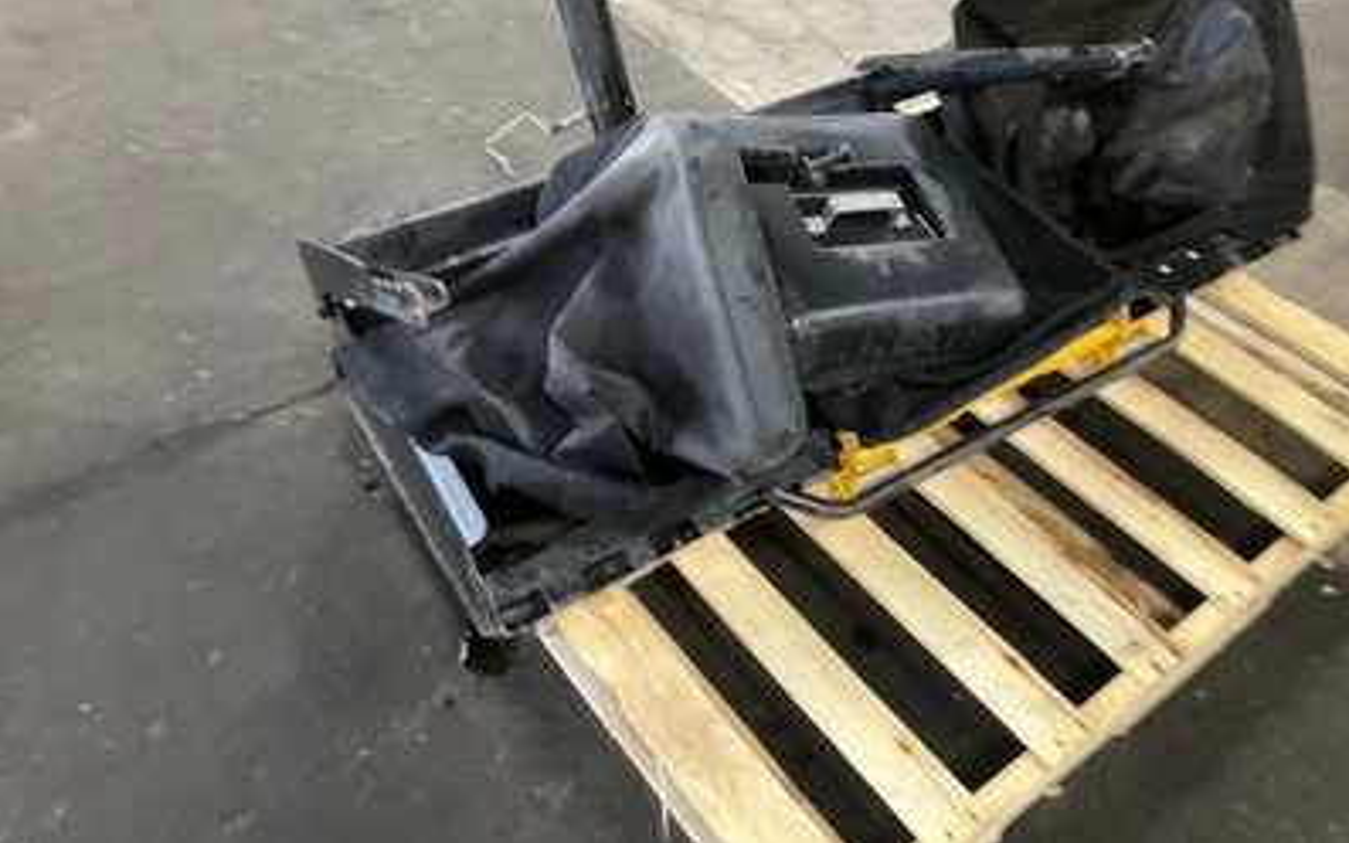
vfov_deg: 40.4
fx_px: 1140
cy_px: 340
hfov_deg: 61.2
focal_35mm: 31
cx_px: 676
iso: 320
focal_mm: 3
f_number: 1.8
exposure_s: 1/40
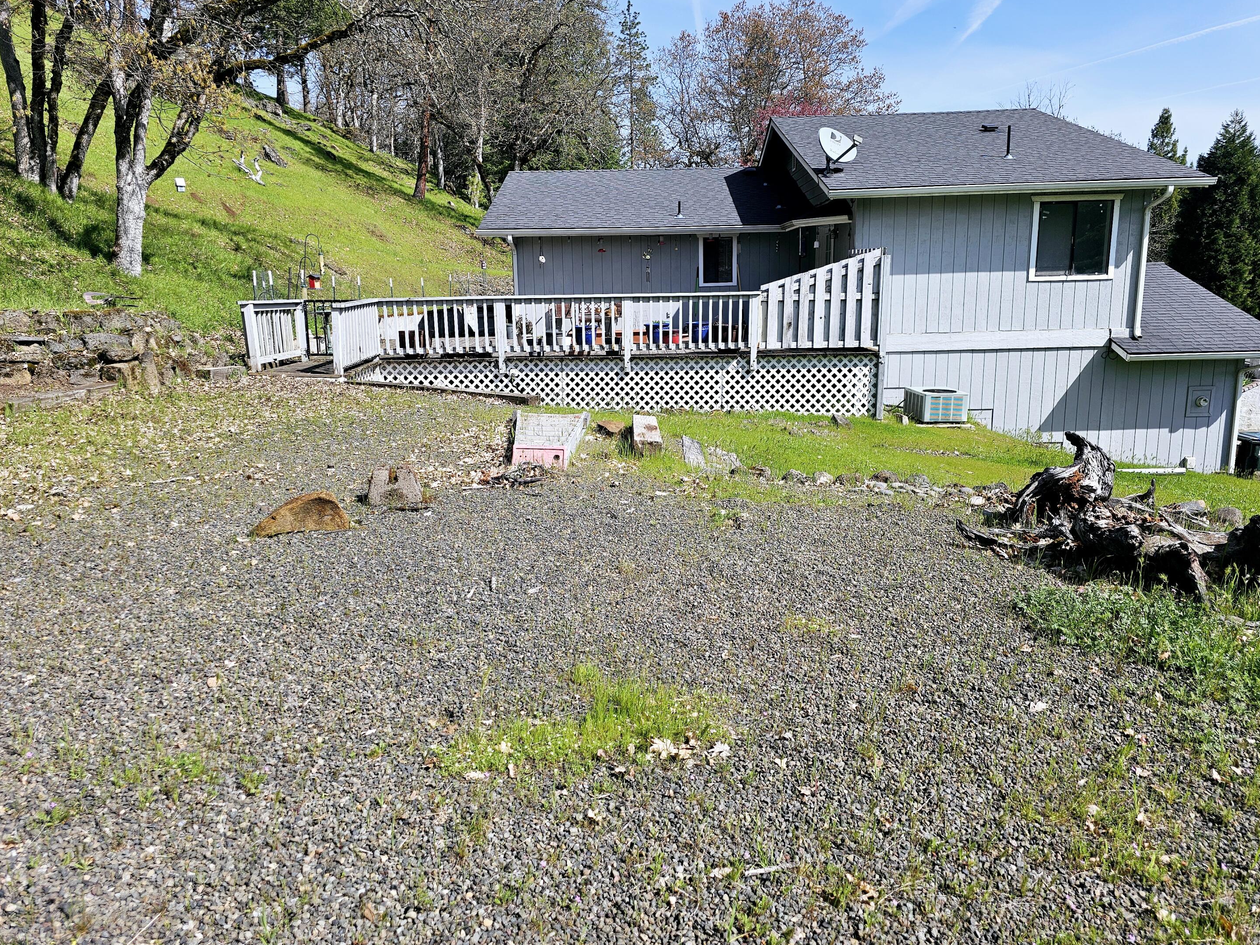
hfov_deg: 71.6
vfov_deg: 56.8
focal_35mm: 24
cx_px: 635
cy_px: 461
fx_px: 874
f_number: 1.7
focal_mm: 6.3
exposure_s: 1/909
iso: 10
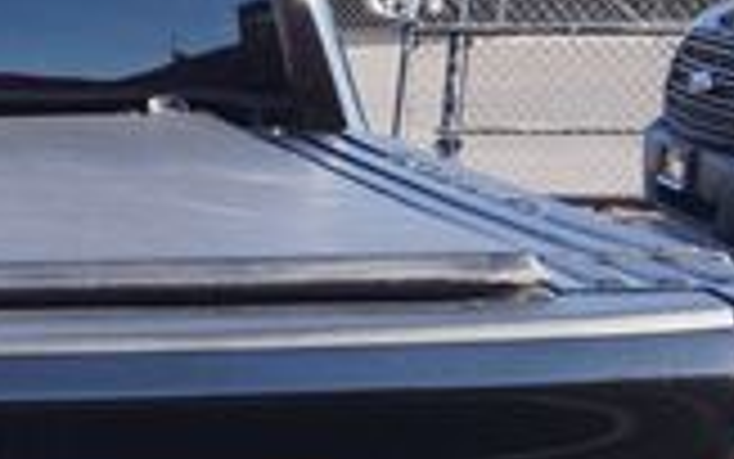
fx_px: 2401
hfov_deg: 16.1
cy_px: 554
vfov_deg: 10.7
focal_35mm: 120
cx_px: -315
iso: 100
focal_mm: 20
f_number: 5.6
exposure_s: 1/80
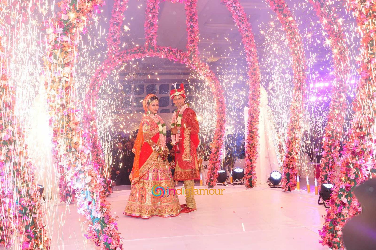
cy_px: 125
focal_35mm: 36
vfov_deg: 36.8
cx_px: 188
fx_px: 376
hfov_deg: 53.2
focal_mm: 24
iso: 400
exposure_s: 1/125
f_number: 6.3
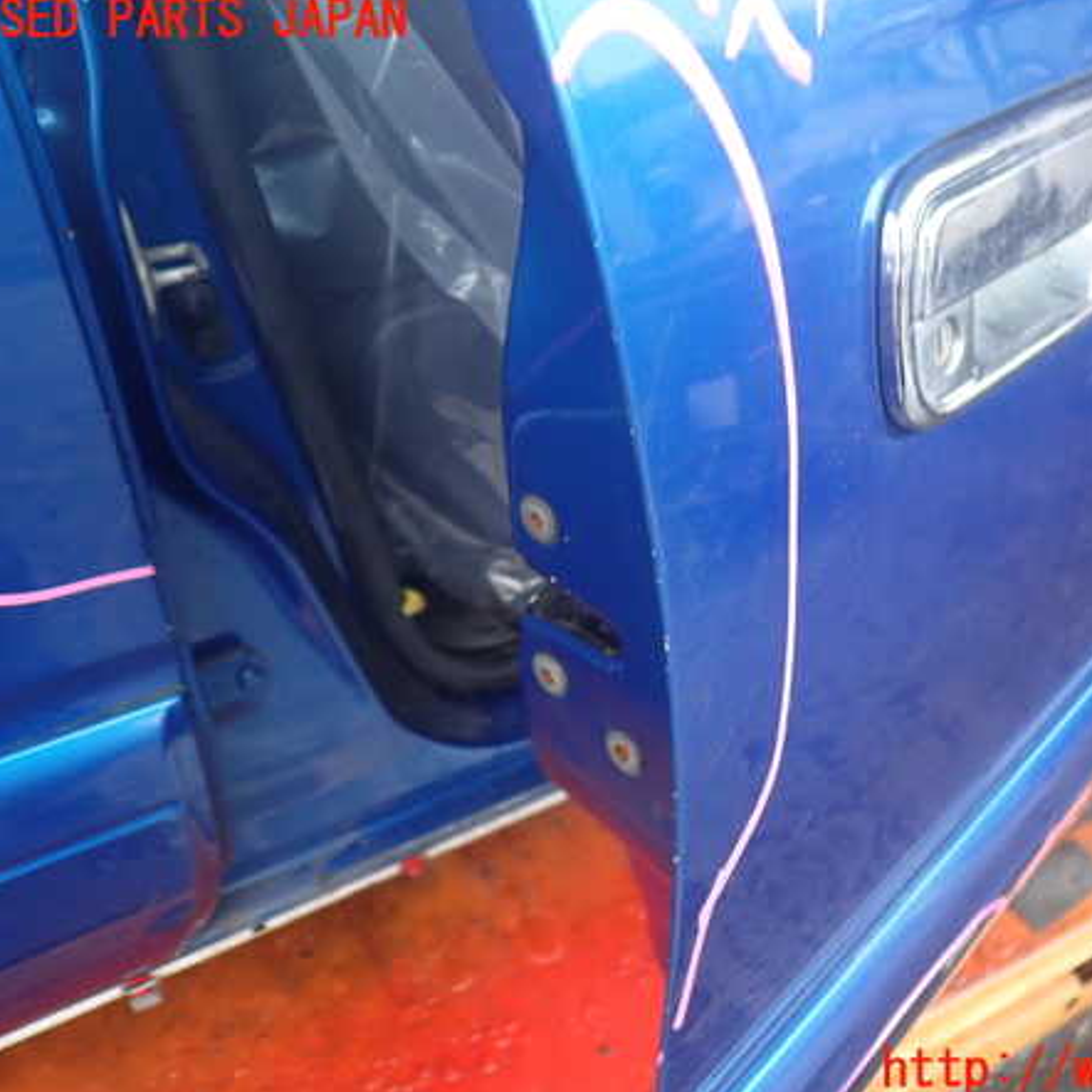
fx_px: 1285
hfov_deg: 45.6
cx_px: 699
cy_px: 546
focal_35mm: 36
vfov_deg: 46.0
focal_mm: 5.4
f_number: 2.3
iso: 200
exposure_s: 1/50
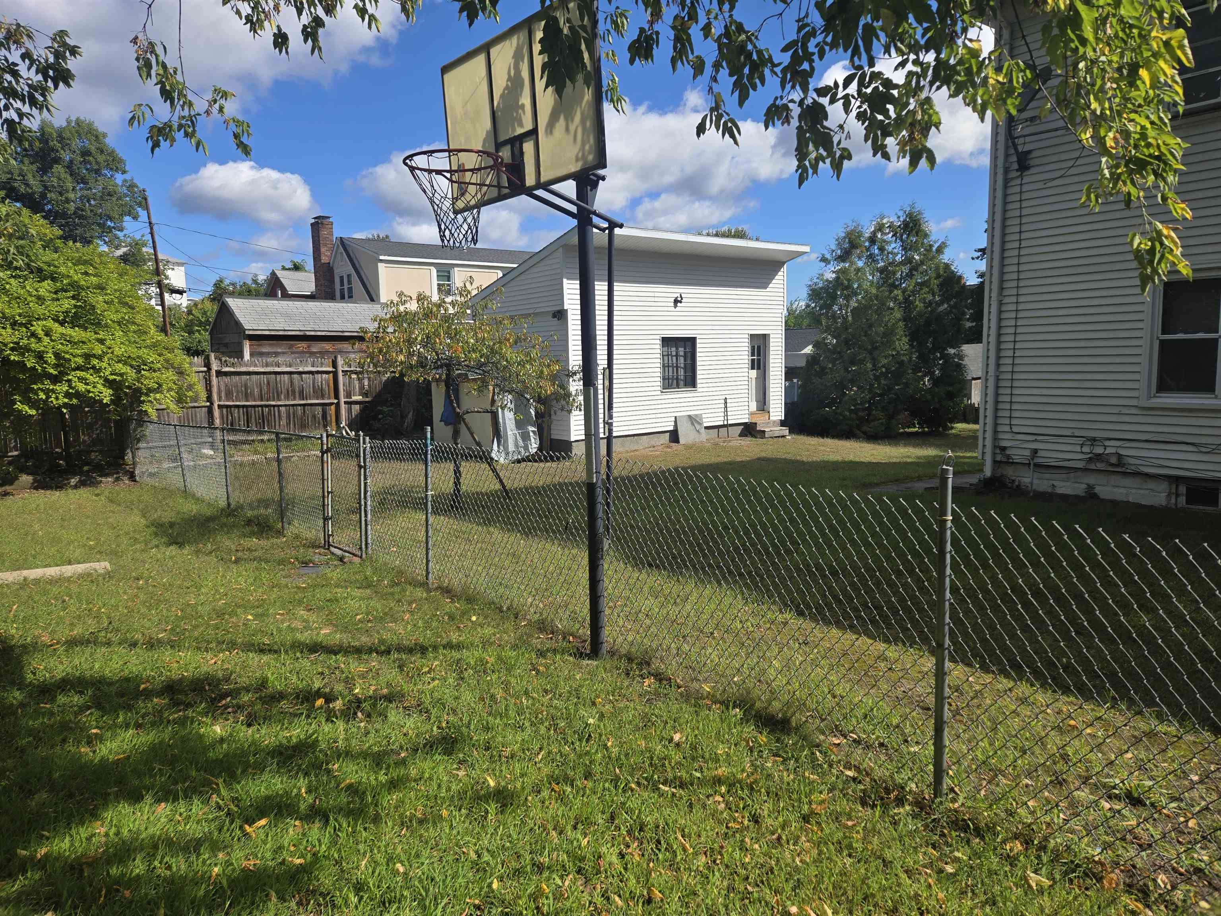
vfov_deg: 58.9
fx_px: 811
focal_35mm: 23
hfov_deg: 73.9
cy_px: 458
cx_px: 610
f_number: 1.8
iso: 25
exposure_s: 1/1718
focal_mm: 5.4
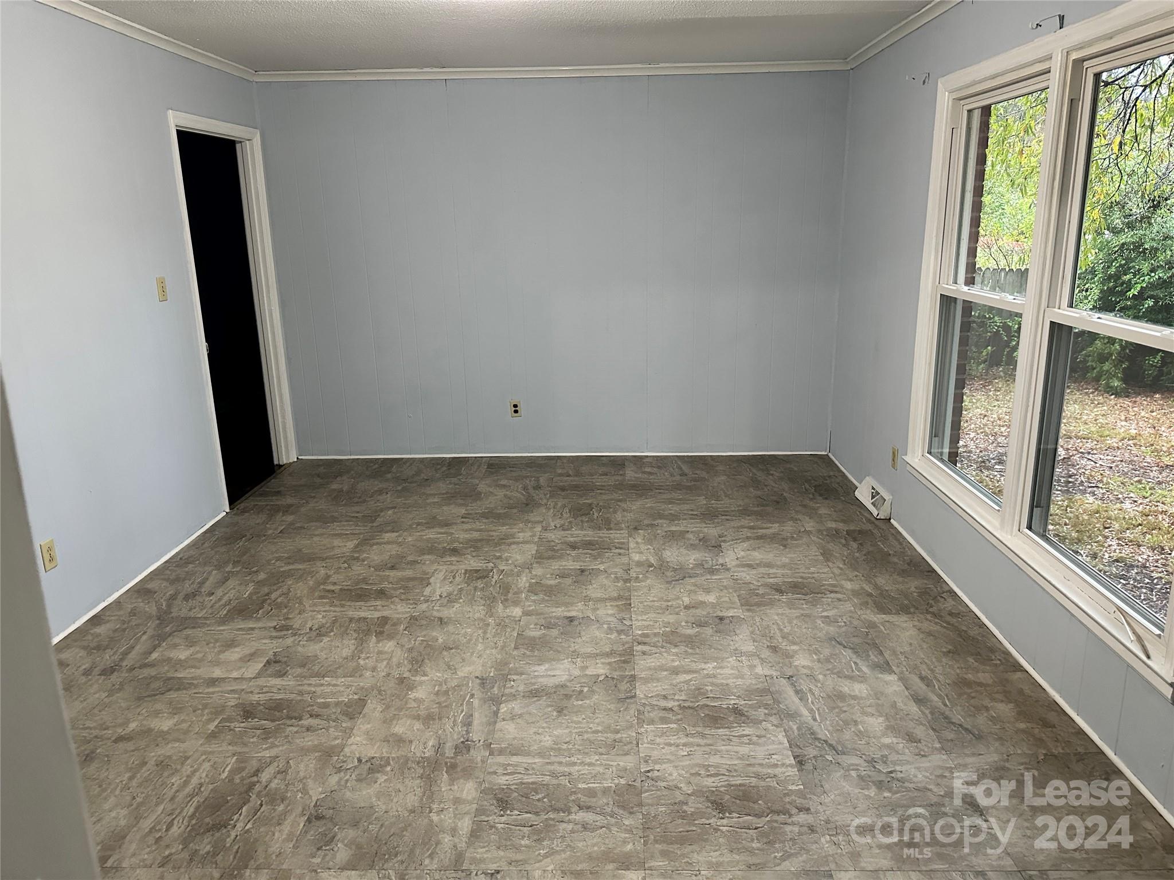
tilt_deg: -14.0
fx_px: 814
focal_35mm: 24
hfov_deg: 71.6
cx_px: 587
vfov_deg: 56.8
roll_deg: +1.0
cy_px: 440
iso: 640
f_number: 1.78
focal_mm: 6.86
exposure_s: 1/60
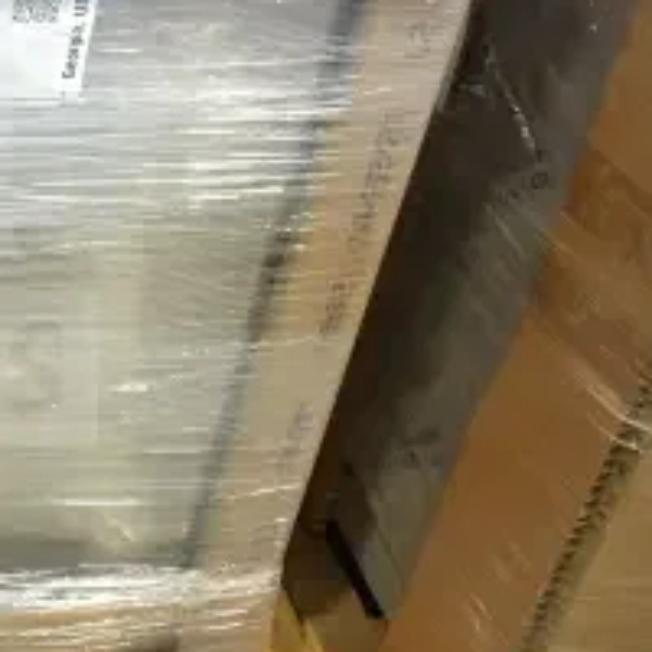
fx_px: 1492
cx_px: -271
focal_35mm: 70
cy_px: 187
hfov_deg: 21.5
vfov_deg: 24.5
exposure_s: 1/30
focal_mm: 18
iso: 320
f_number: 3.5
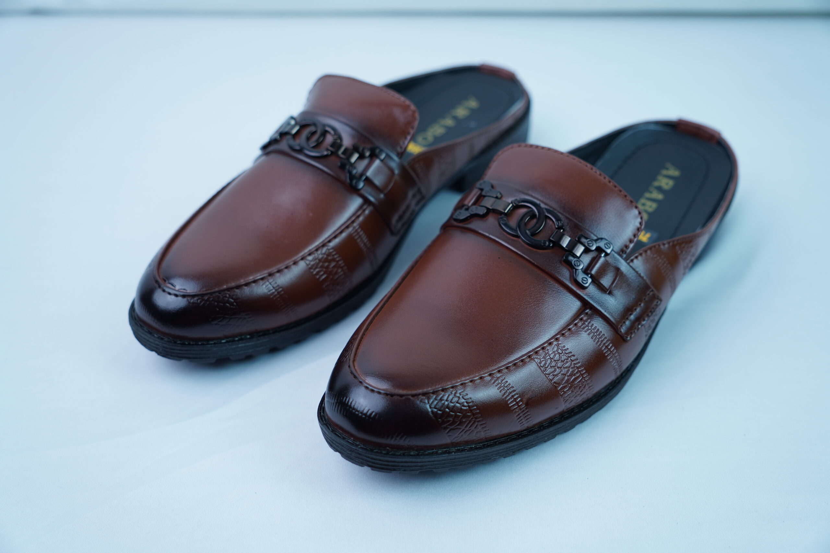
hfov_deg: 50.9
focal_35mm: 38
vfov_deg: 35.2
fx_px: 871
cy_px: 276
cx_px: 415
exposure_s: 1/100
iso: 100
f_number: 2.8
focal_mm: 25.2
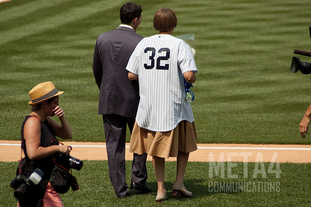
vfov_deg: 4.4
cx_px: 156
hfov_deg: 6.5
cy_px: 104
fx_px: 2720
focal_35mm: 315
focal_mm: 210
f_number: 5
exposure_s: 1/1600
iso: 320
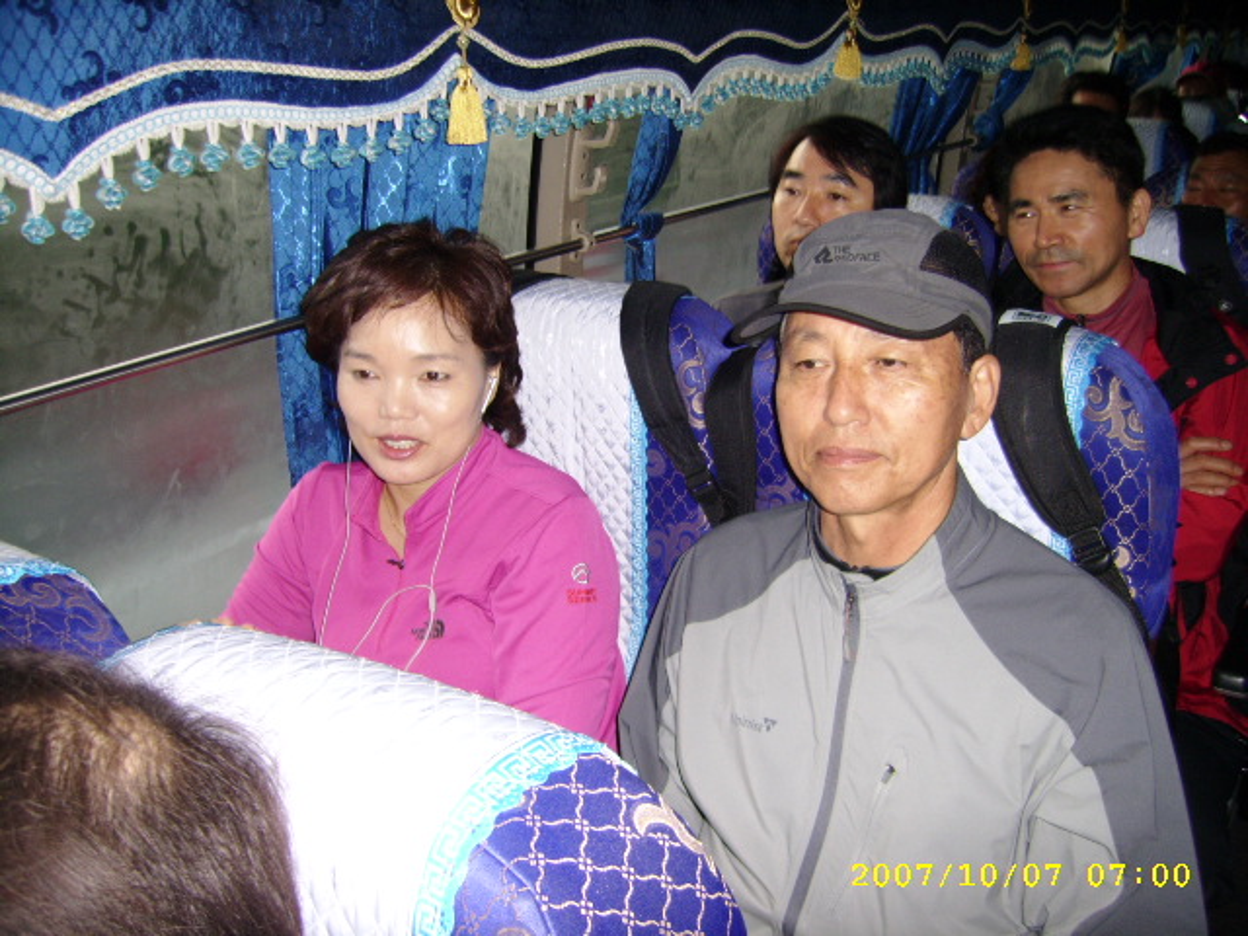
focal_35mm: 35
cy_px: 468
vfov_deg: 40.7
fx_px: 1262
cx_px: 624
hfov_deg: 52.6
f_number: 2.8
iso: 142
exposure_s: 1/30
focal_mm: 5.95
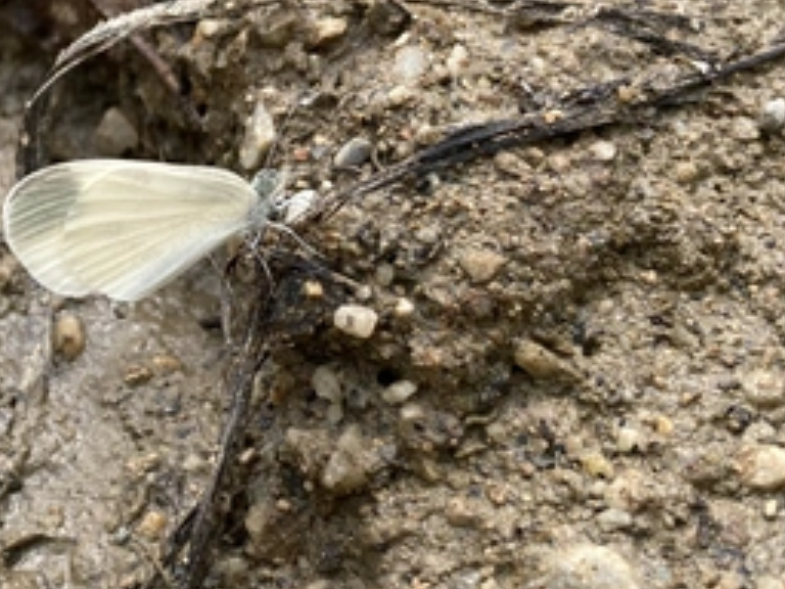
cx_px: 163
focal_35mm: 70
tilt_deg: -41.8
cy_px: 206
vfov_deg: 20.9
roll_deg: +12.1
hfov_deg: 27.3
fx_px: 1587
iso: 20
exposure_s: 1/466
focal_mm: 3.99
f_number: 1.8
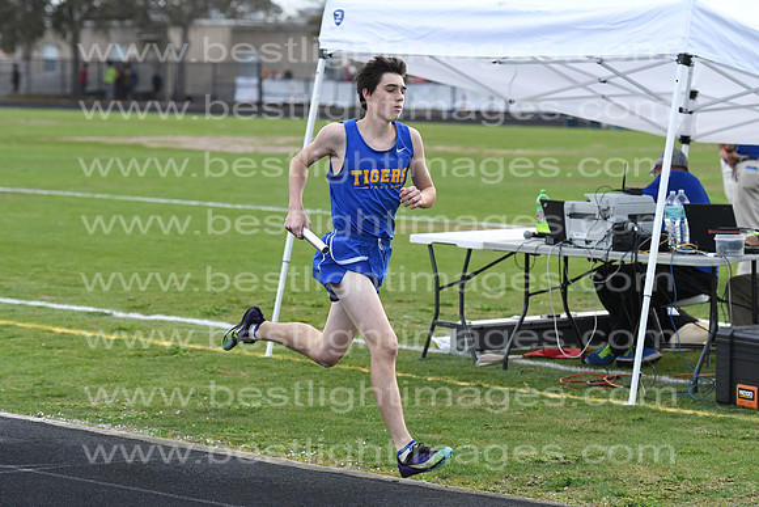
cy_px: 254
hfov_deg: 13.0
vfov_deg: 8.7
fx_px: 3321
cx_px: 380
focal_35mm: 158
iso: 800
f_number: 4
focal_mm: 105
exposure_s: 1/2000
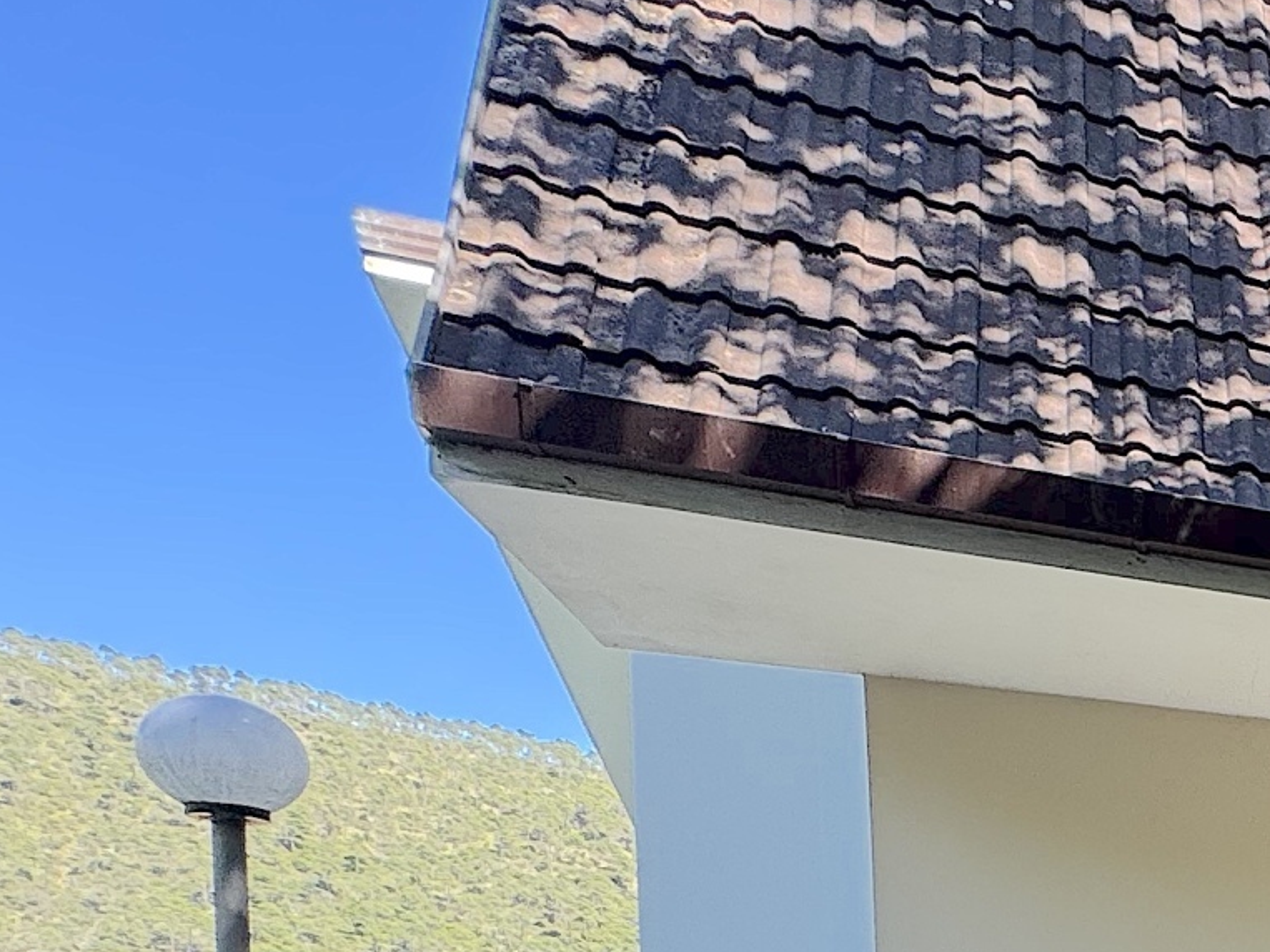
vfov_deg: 26.1
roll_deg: +1.0
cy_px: 1255
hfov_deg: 24.7
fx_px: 1724
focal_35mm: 47
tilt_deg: -2.3
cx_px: 2114
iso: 40
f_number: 2.2
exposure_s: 1/242
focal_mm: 2.22
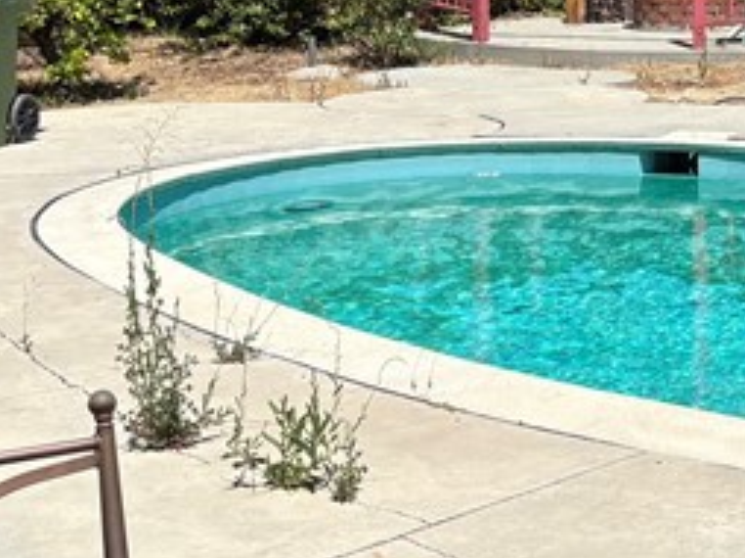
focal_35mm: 105
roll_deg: +0.0
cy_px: 9
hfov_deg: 17.7
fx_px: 2258
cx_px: 936
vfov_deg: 13.9
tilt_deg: -2.8
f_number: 1.6
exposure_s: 1/5348
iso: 50
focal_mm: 5.96
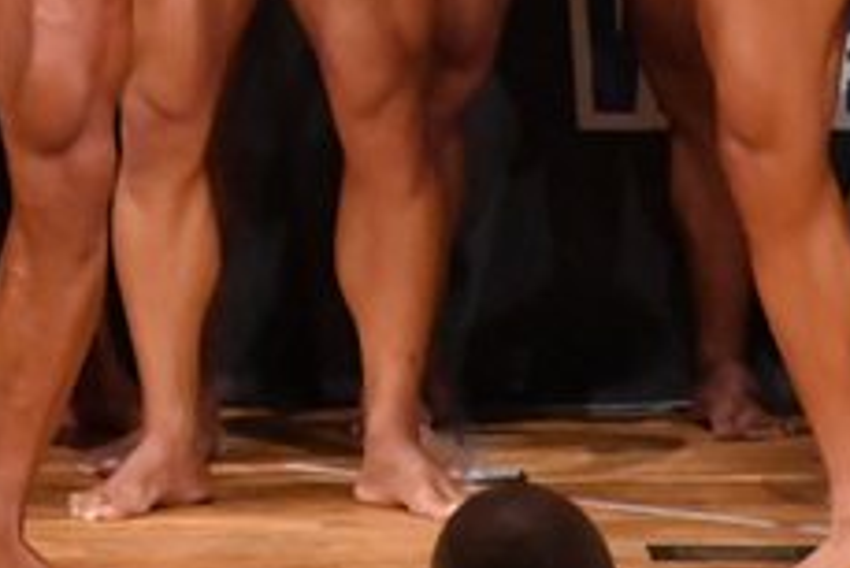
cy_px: -200
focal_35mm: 913
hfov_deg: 2.3
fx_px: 21570
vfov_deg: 1.5
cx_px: -414
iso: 11400
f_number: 5.6
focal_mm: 180
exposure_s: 1/400
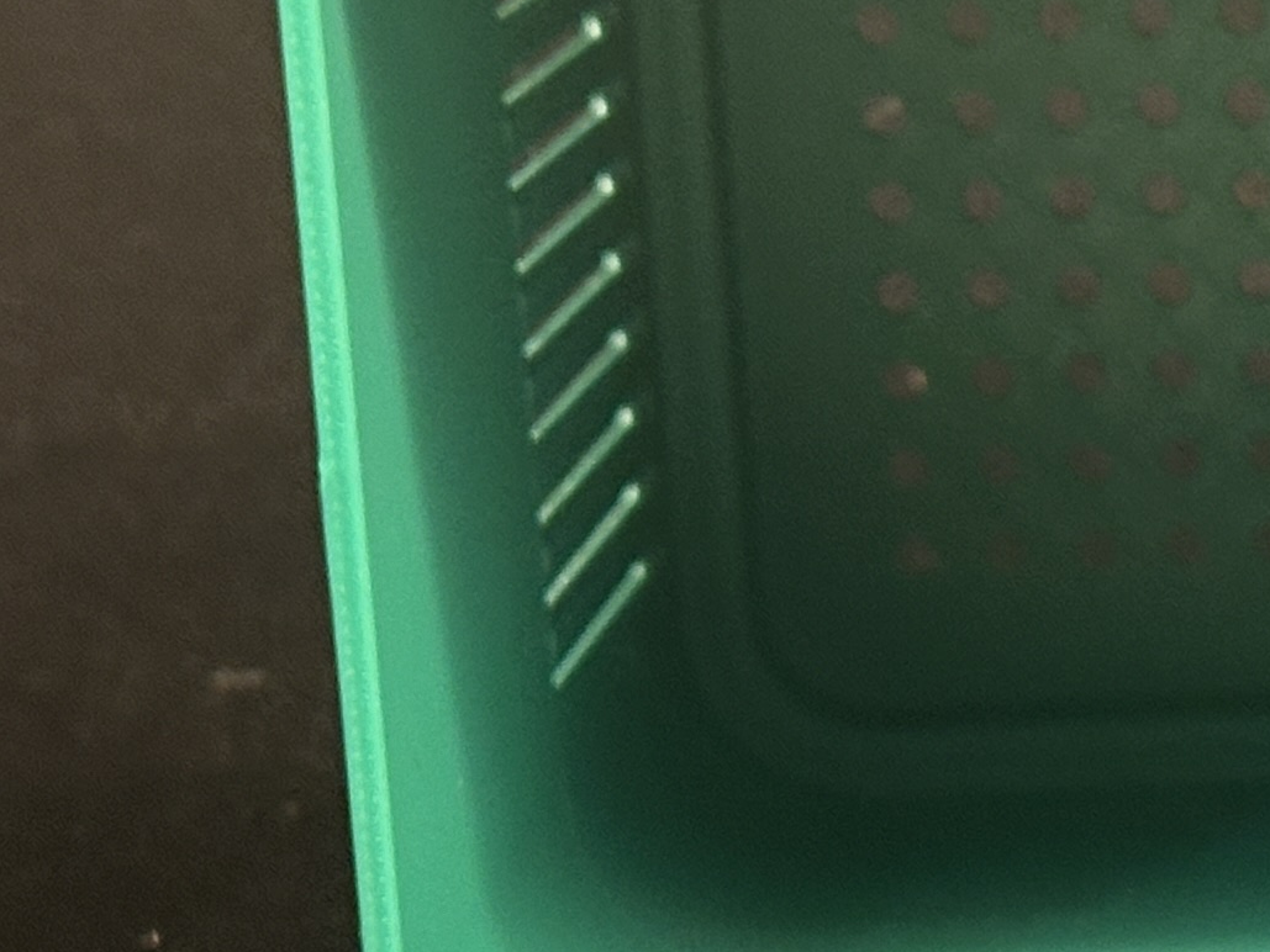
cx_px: 2250
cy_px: 710
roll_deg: +0.4
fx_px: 6898
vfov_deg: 7.9
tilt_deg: -29.6
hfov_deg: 10.0
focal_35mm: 188
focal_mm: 6.86
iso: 200
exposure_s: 1/33
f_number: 1.78
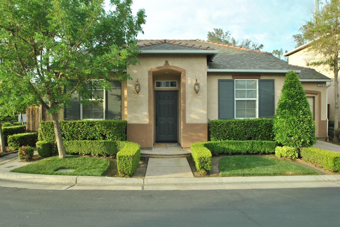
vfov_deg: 53.2
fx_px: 227
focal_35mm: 24
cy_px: 114
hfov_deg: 73.7
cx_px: 170
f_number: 6.3
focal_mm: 16
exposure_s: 1/160
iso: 200
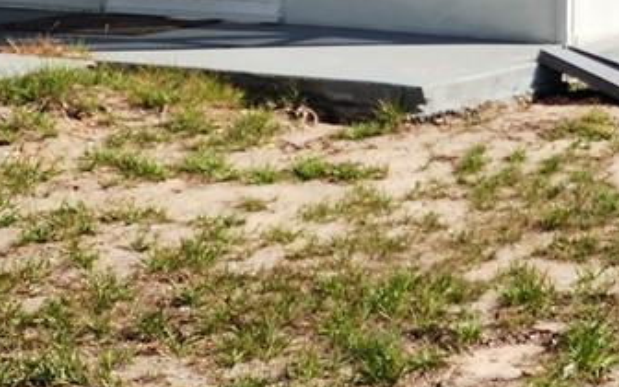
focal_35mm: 116
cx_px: 1188
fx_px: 1957
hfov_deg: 15.0
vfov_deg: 10.9
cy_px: -197
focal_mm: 6.4
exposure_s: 1/878
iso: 12
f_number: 1.8
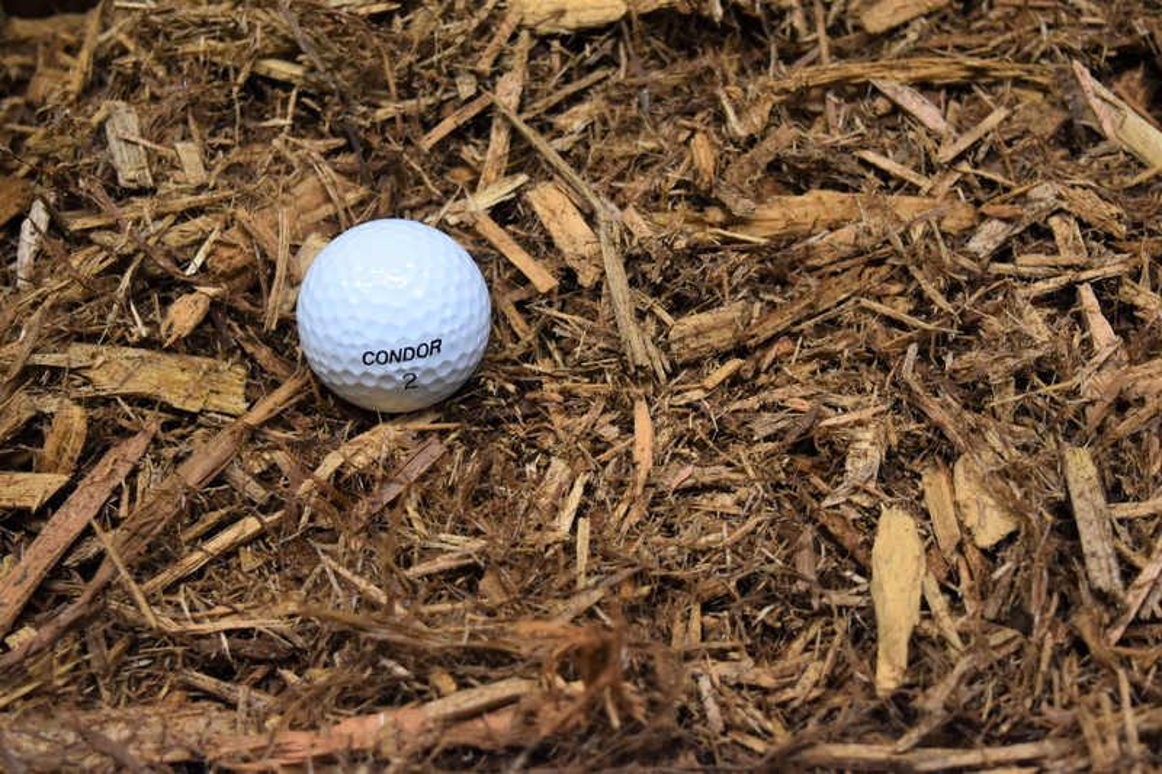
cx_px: 581
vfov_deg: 22.6
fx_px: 1936
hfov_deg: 33.4
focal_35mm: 60
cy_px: 387
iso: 1250
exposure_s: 1/60
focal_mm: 40
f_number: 5
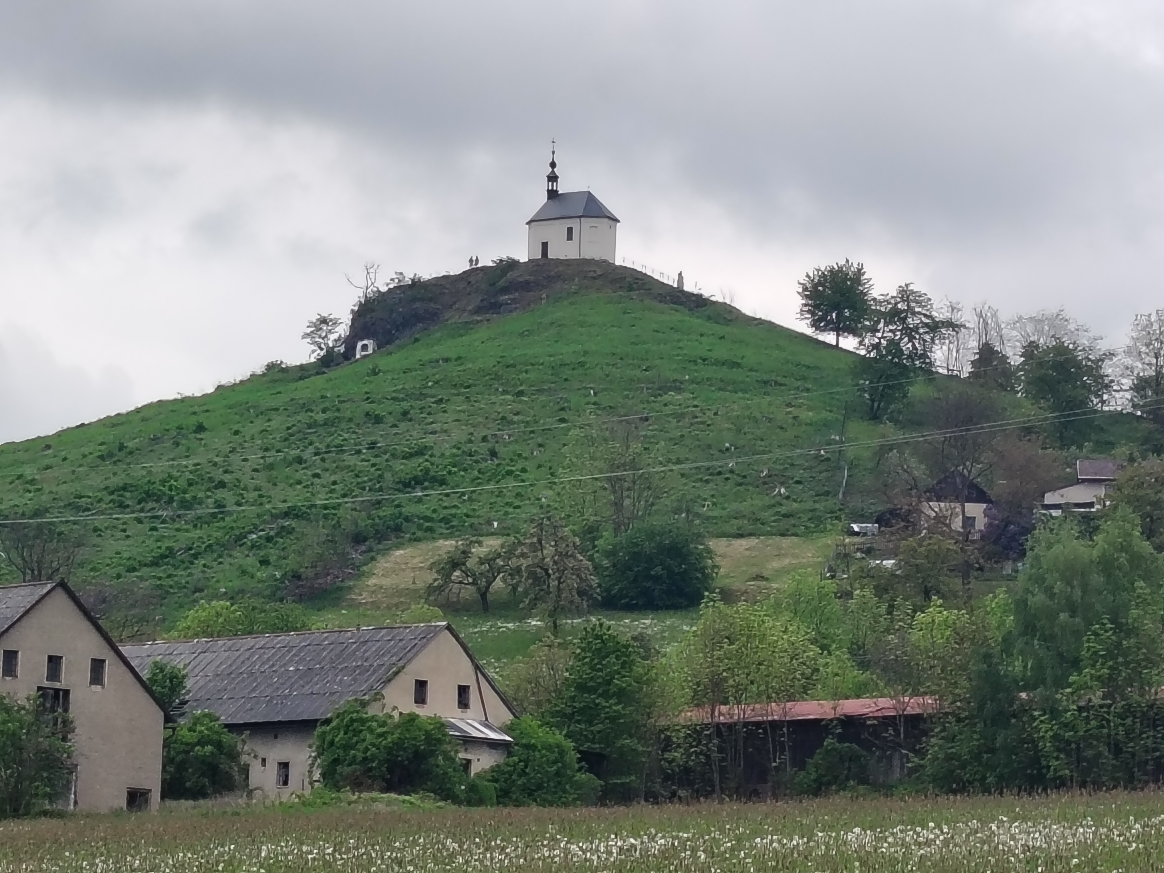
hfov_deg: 12.3
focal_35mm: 161
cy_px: 436
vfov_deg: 9.2
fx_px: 5414
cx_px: 582
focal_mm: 5.25
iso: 100
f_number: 1.75
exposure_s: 1/674
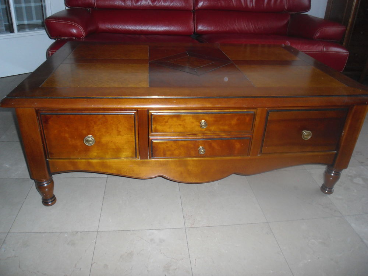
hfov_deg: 63.4
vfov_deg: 49.7
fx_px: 298
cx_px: 184
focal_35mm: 28
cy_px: 138
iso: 200
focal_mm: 4.65
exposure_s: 1/60
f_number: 2.6
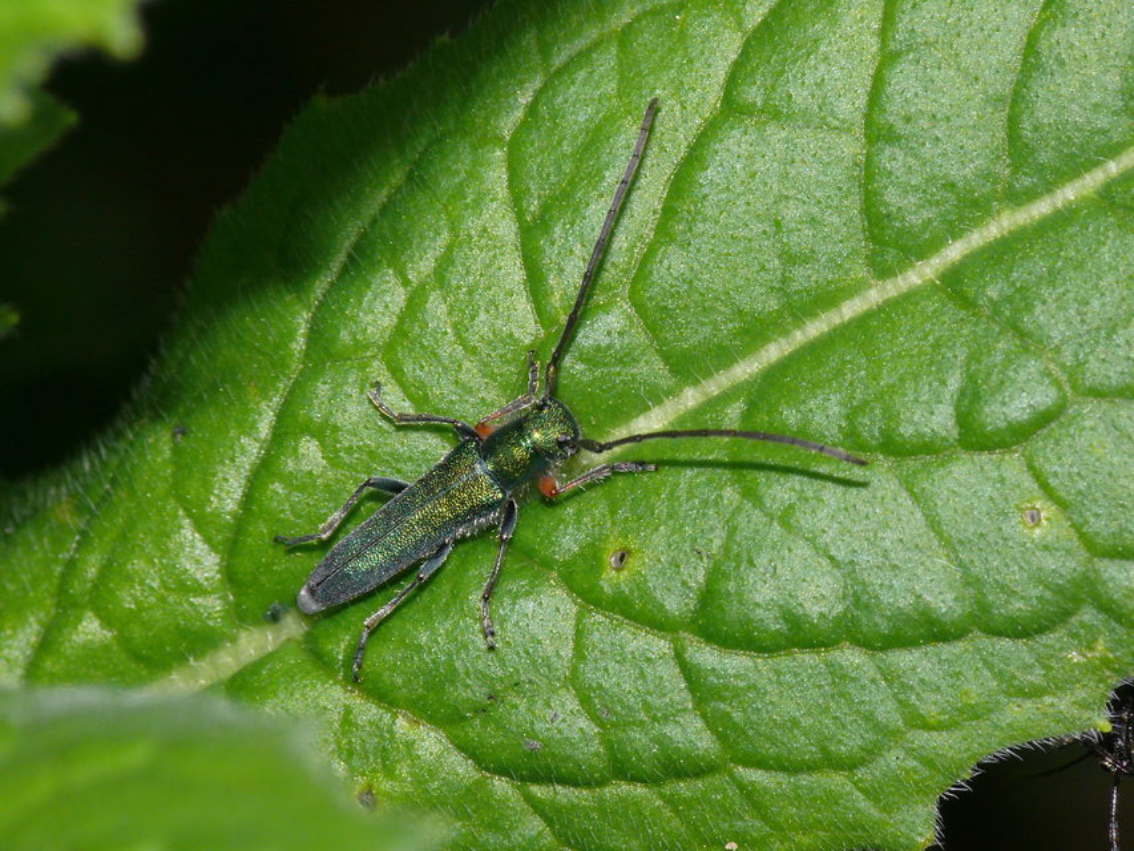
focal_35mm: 252
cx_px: 567
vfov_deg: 5.9
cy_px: 426
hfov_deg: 7.9
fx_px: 8257
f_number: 11
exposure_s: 1/250
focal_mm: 53.2
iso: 200
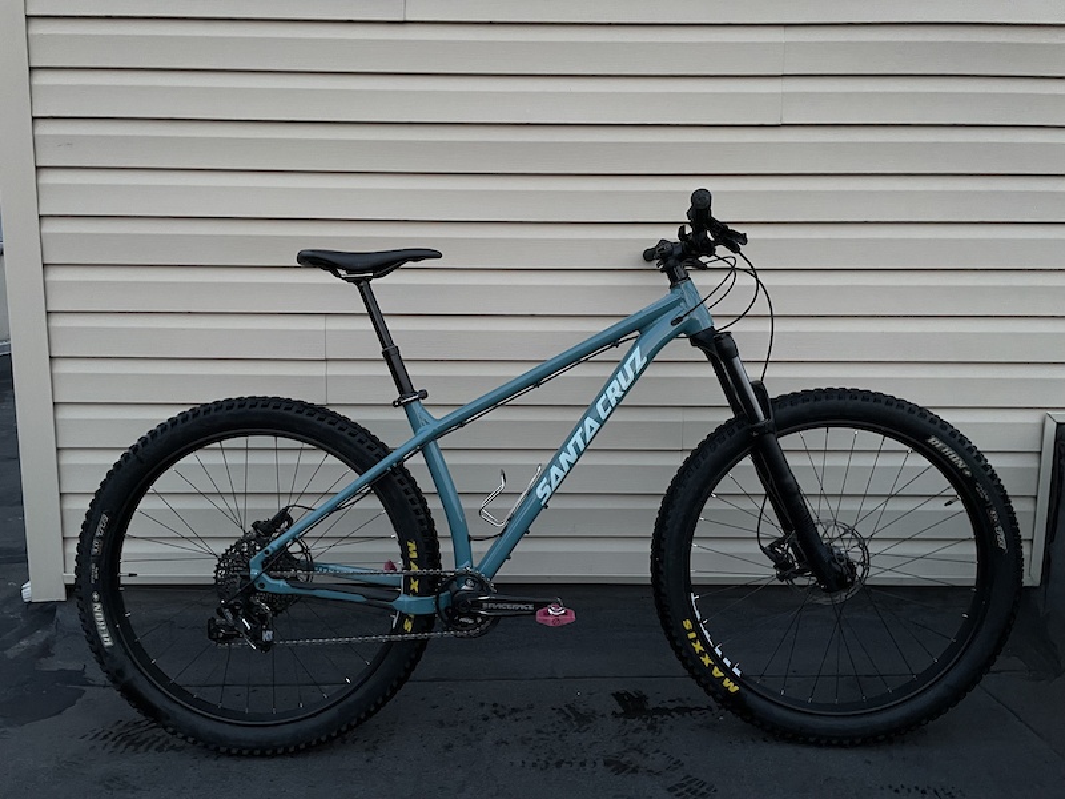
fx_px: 800
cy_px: 400
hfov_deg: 67.3
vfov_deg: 53.1
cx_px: 532
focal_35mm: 26
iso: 1000
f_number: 1.6
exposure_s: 1/30
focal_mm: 4.2
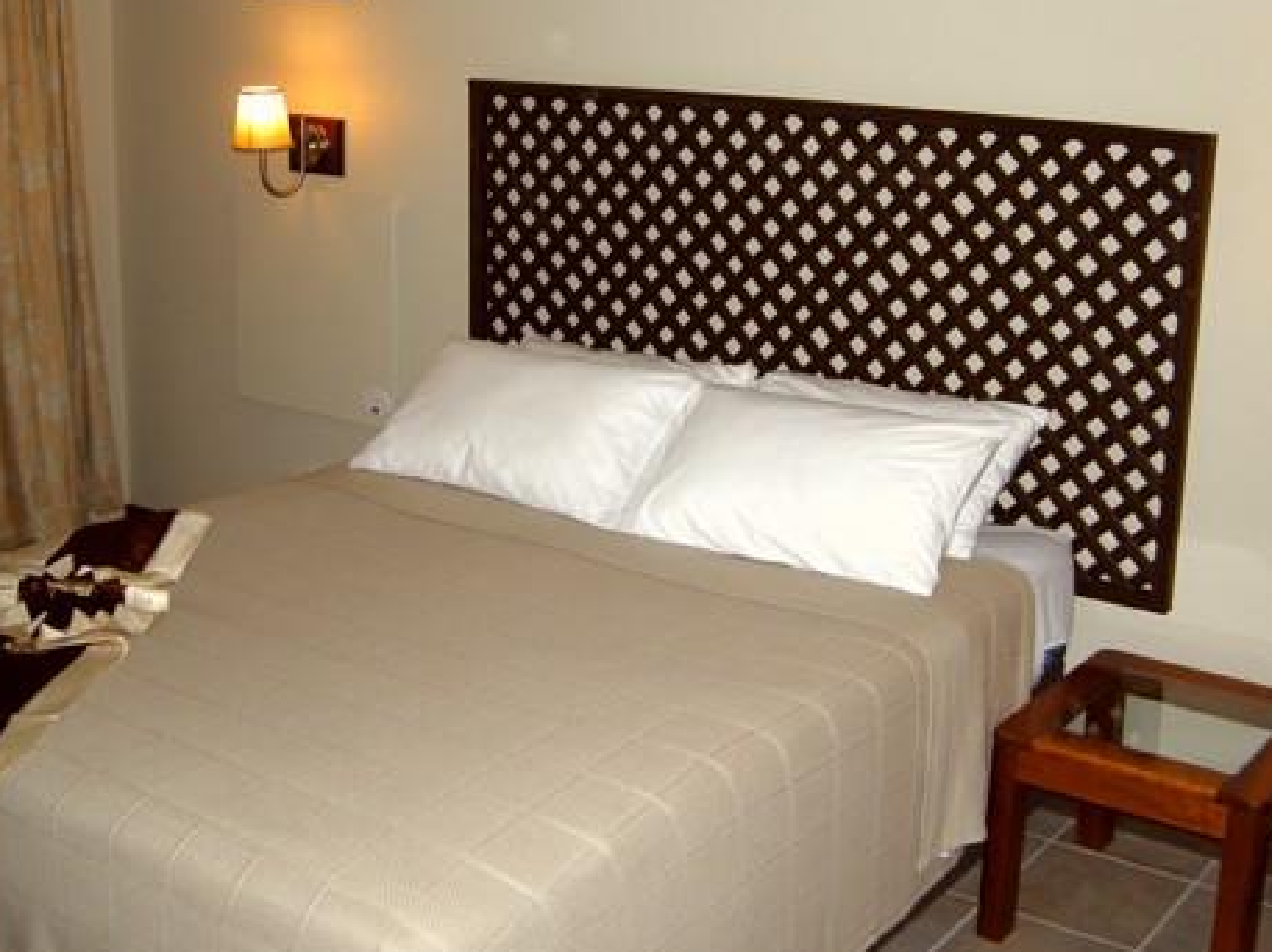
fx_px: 1689
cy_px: 418
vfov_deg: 31.4
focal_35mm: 46
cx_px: 721
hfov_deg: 41.2
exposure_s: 1/60
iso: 64
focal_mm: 7.5
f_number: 2.7
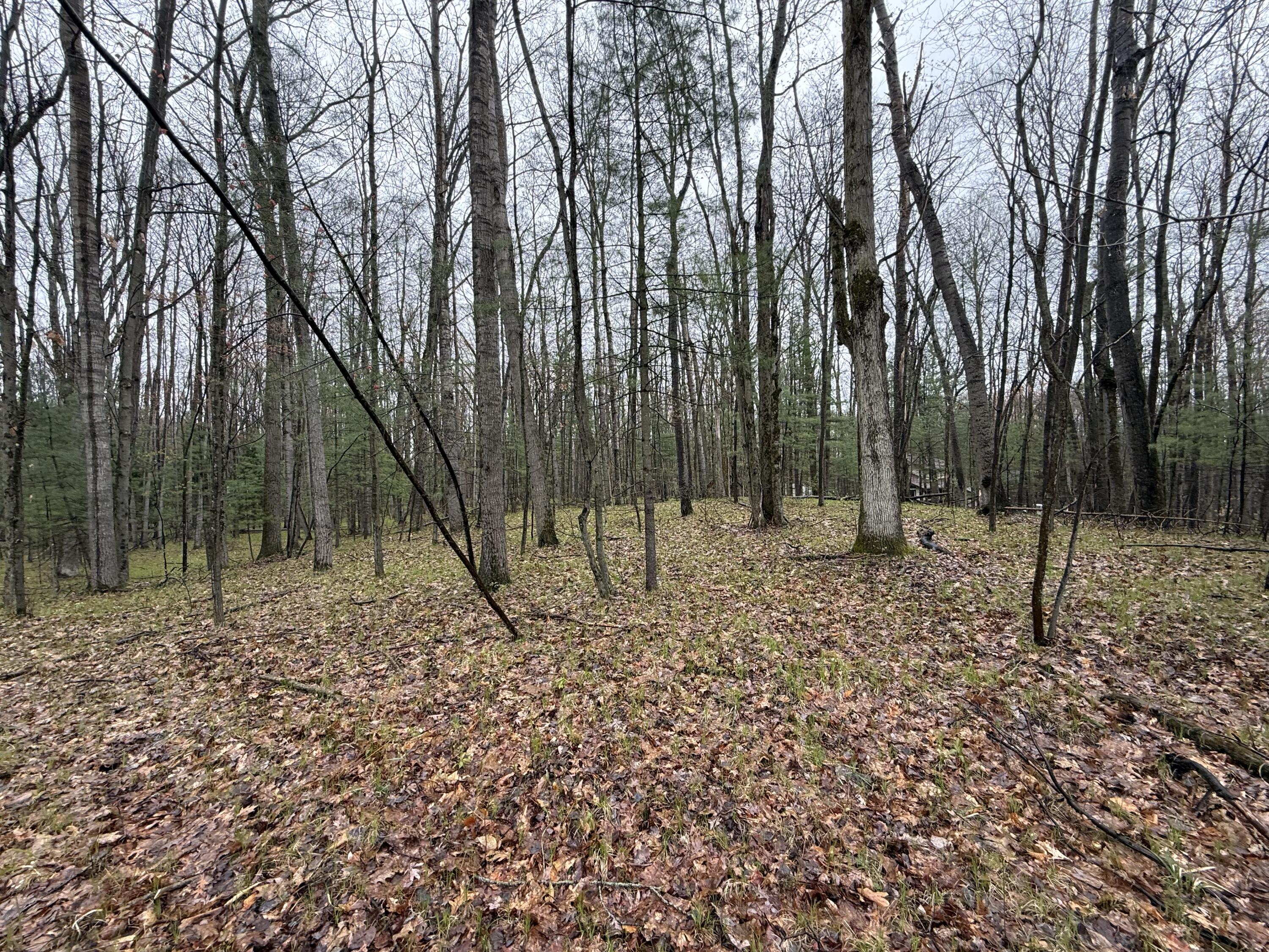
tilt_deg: +1.7
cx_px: 634
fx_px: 513
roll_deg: +2.4
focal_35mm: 14
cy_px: 476
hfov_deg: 102.1
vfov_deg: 85.7
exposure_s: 1/101
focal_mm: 2.22
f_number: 2.2
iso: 64
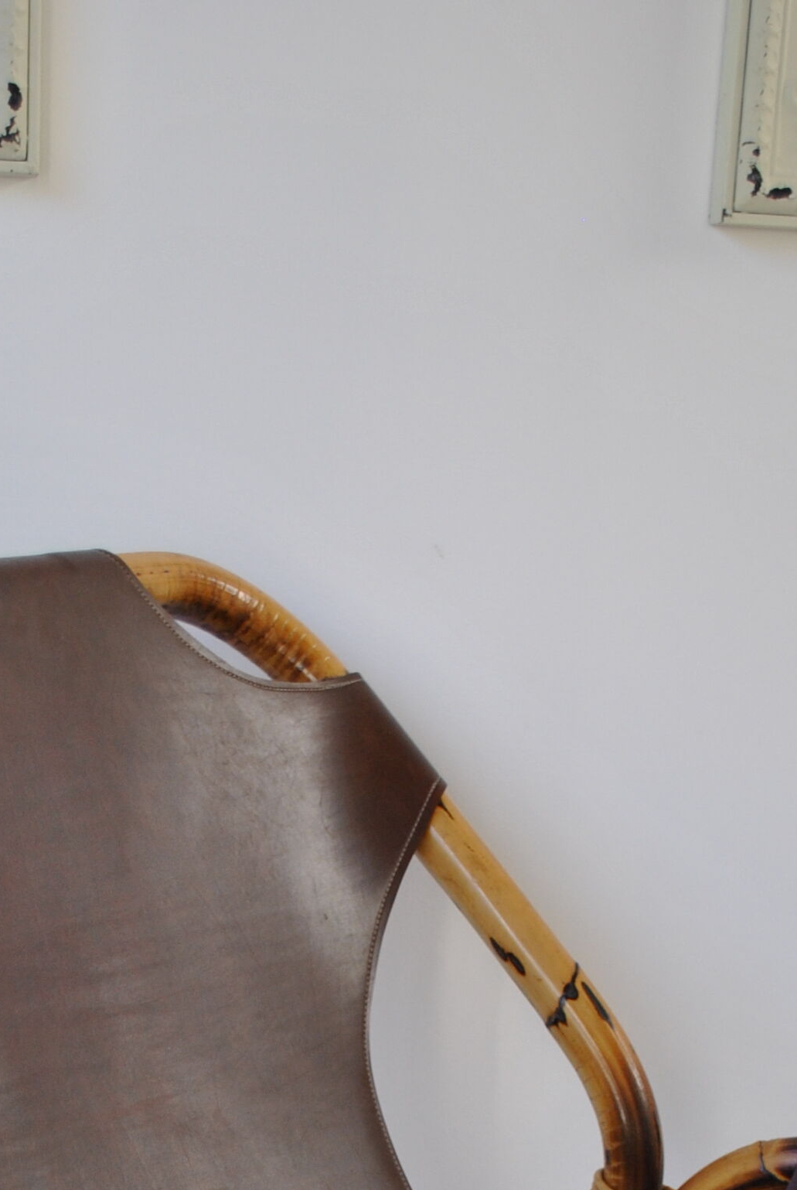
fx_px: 2747
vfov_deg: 22.3
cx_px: 288
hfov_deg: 16.5
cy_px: 1478
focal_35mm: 83
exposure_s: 1/80
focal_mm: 22
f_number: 4.5
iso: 200
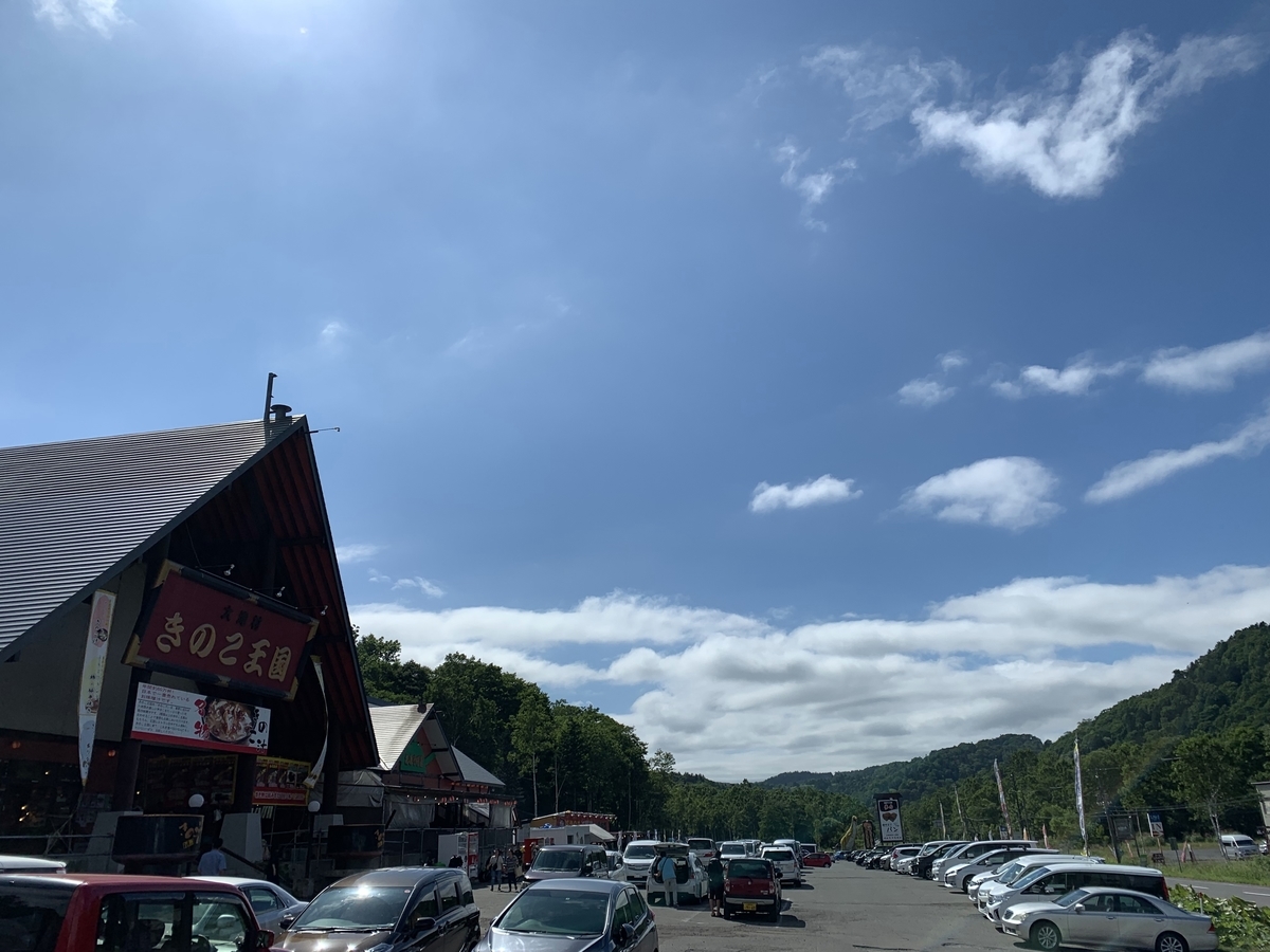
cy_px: 476
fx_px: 954
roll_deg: +1.2
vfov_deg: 53.1
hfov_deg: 67.3
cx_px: 635
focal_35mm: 26
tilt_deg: +21.3
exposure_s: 1/5714
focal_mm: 4.25
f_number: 1.8
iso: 25
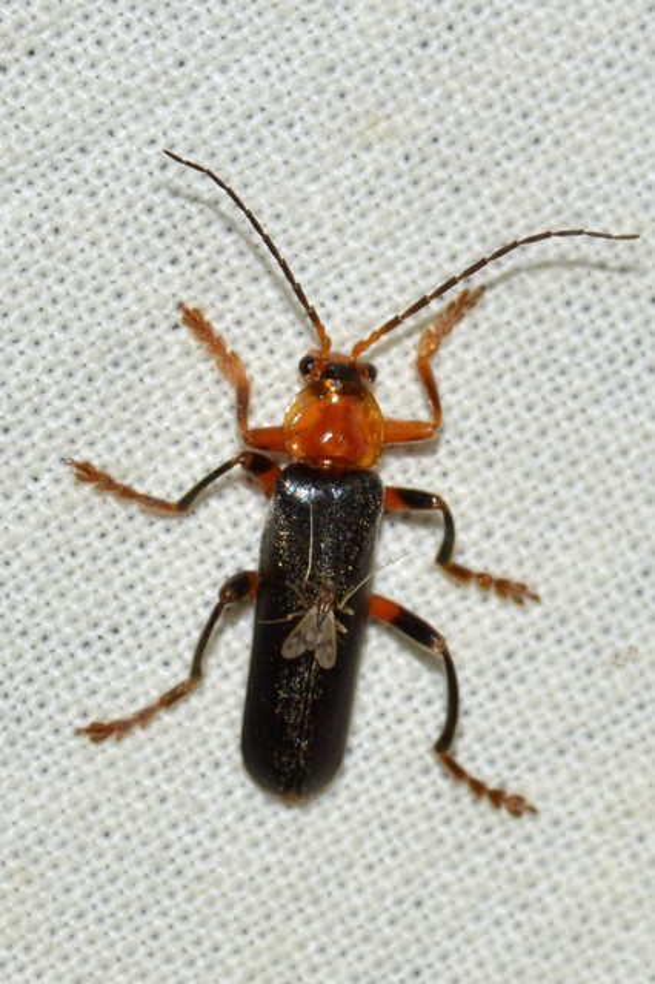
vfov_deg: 13.7
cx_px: 328
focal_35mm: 150
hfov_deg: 9.1
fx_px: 4098
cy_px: 492
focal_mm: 100
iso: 100
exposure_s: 1/200
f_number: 18
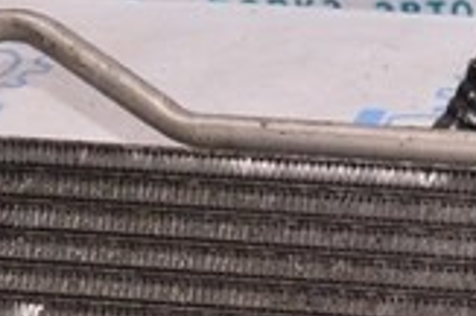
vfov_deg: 8.0
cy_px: 241
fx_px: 2243
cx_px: 797
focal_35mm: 170
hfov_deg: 11.4
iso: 1600
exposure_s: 1/160
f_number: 8
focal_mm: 18
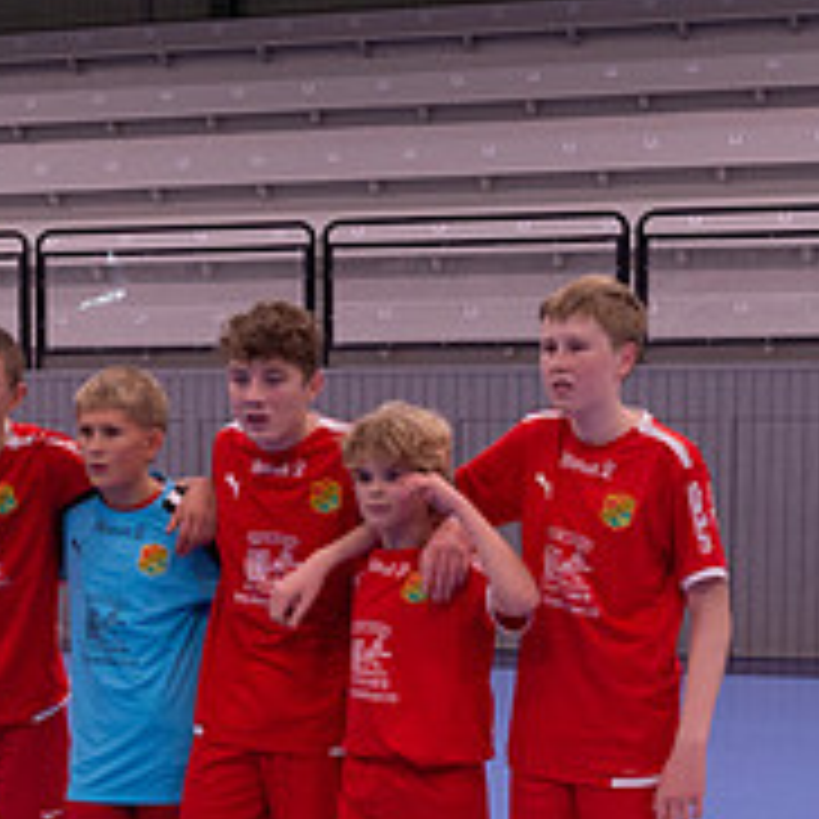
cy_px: 796
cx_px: 122
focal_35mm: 109
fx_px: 2918
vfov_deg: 15.7
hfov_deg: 15.8
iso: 2500
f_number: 3.2
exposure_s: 1/320
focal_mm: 40
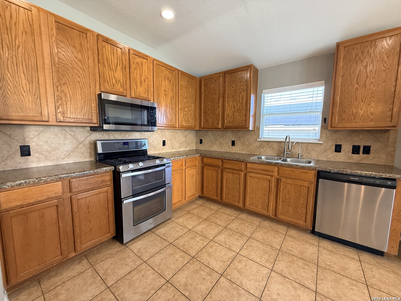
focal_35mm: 14
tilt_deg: -5.2
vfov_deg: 85.7
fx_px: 162
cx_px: 200
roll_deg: -0.6
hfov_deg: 102.1
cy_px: 150
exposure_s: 1/60
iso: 200
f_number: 2.2
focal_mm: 2.22
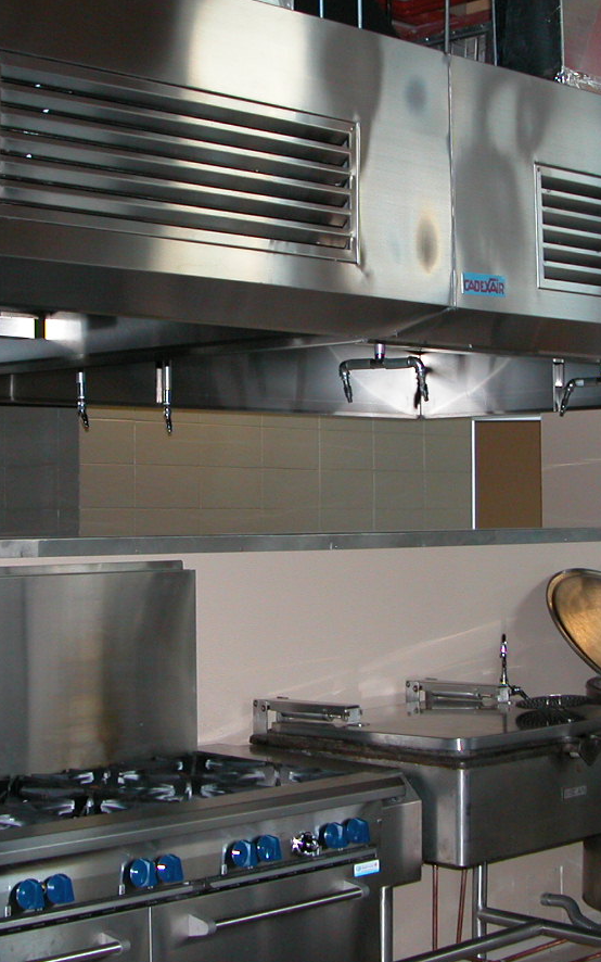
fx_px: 1755
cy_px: 396
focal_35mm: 67
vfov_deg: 30.6
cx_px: 274
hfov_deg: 19.4
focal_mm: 8.9
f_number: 2.8
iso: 200
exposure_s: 1/60
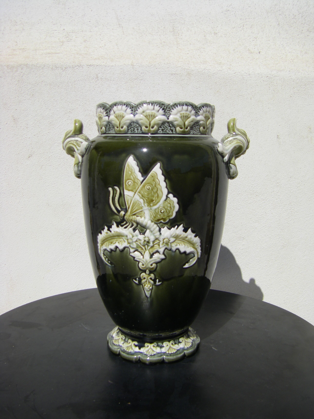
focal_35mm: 38
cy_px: 210
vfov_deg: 49.0
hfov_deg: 37.7
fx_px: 460
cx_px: 157
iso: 64
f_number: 7
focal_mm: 6.3
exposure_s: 1/400
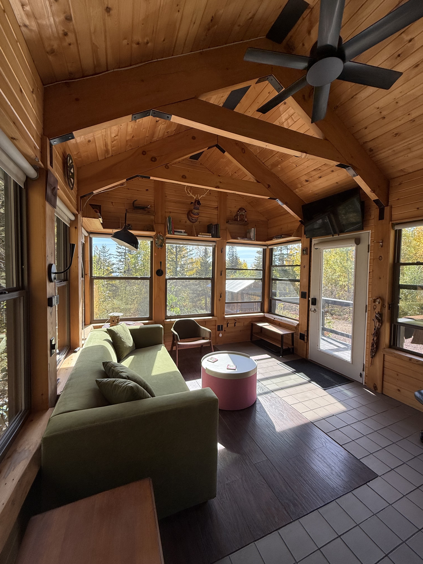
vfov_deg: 102.1
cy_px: 282
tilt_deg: -1.8
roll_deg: -1.4
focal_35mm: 14
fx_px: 228
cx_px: 212
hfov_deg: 85.7
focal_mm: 2.22
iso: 64
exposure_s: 1/319
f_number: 2.2
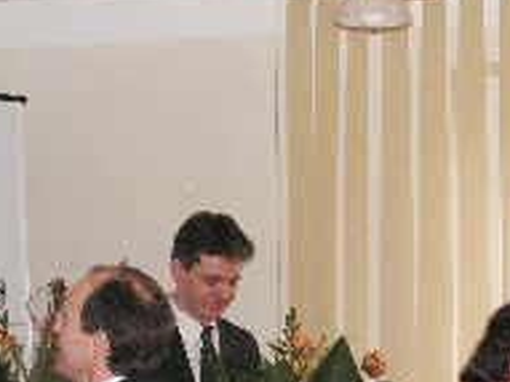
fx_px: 1693
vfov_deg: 12.8
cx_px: 355
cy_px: 293
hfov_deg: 17.1
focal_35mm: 115
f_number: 4.8
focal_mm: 7.4
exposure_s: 1/40
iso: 160
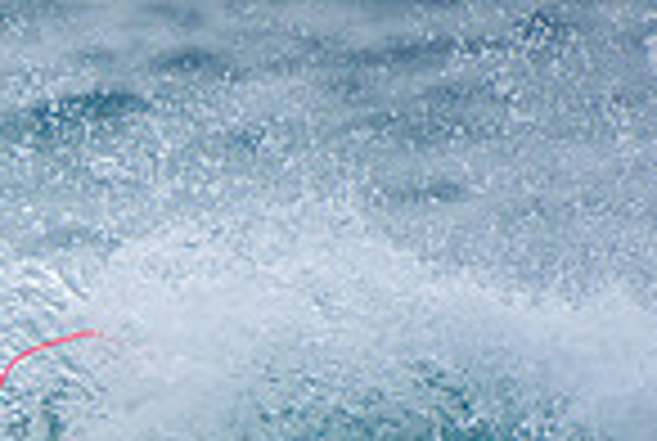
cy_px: 682
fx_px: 43523
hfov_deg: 0.9
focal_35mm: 2380
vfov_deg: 0.6
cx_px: -562
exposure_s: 1/2000
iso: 450
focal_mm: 400
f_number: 5.6
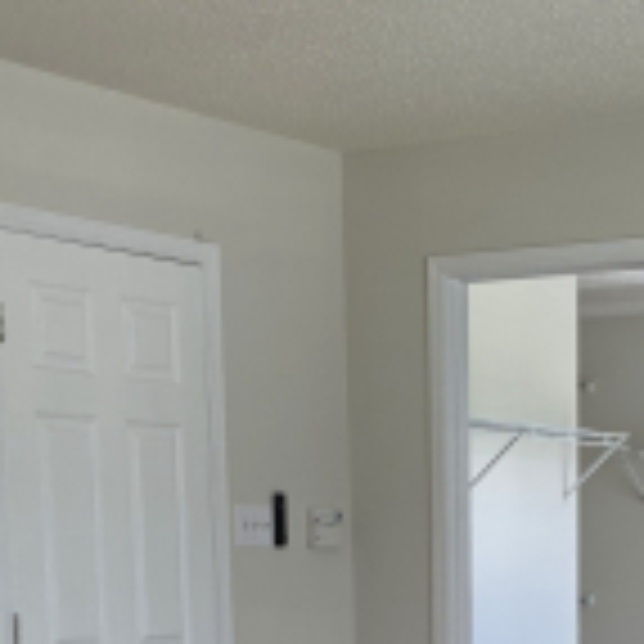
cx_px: 570
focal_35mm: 95
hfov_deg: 18.0
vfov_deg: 17.0
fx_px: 2000
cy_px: 878
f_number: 1.7
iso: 80
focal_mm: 6.25
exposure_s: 1/180
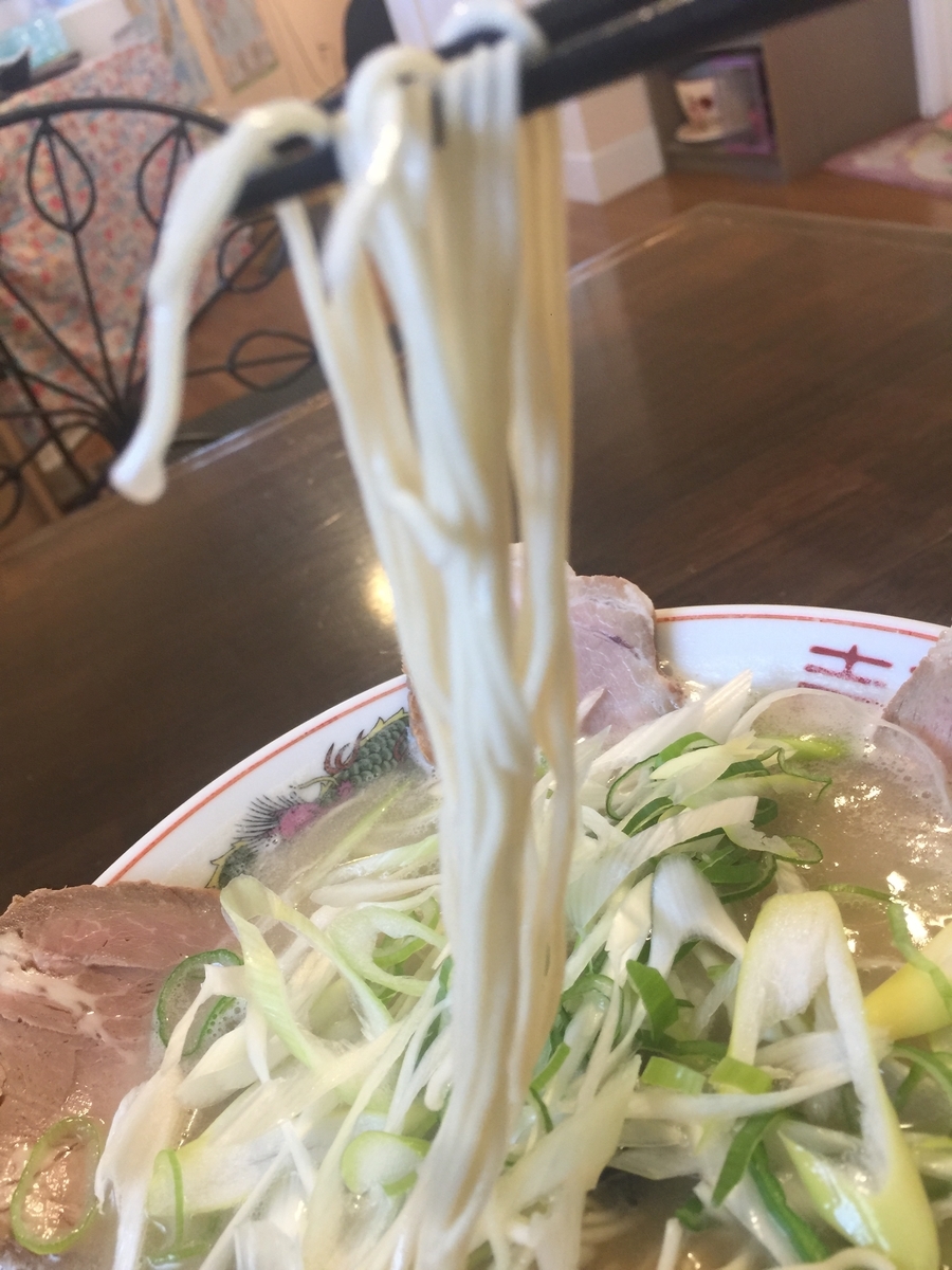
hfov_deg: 48.2
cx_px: 476
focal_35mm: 29
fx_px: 1063
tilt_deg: -31.6
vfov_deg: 61.7
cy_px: 635
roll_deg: +20.3
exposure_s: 1/15
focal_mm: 4.15
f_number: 2.2
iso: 50
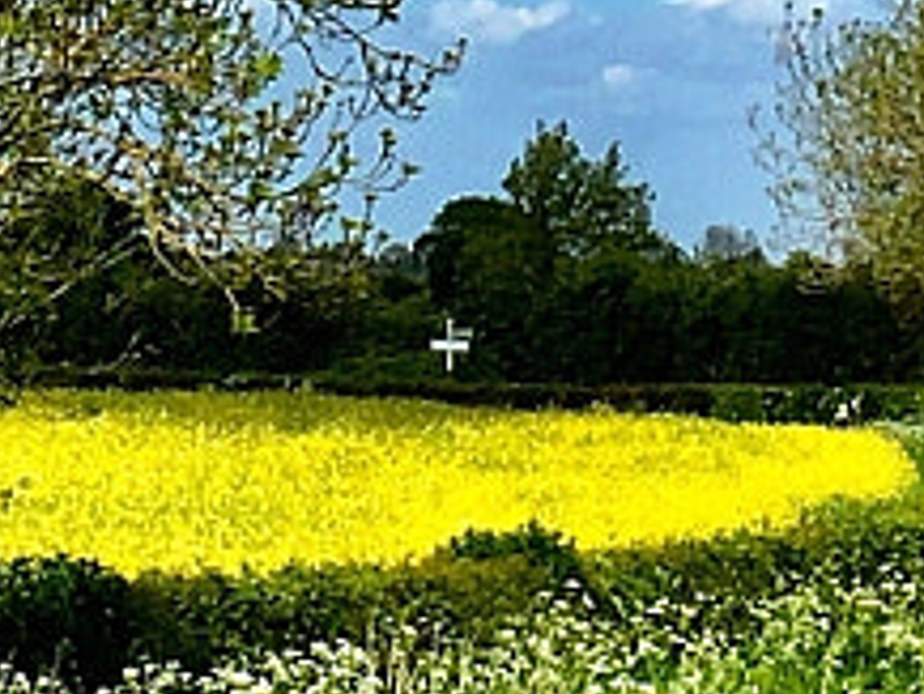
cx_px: 622
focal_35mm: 214
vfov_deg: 6.8
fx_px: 5715
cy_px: -634
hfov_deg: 9.2
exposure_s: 1/2564
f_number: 2.2
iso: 25
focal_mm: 4.15
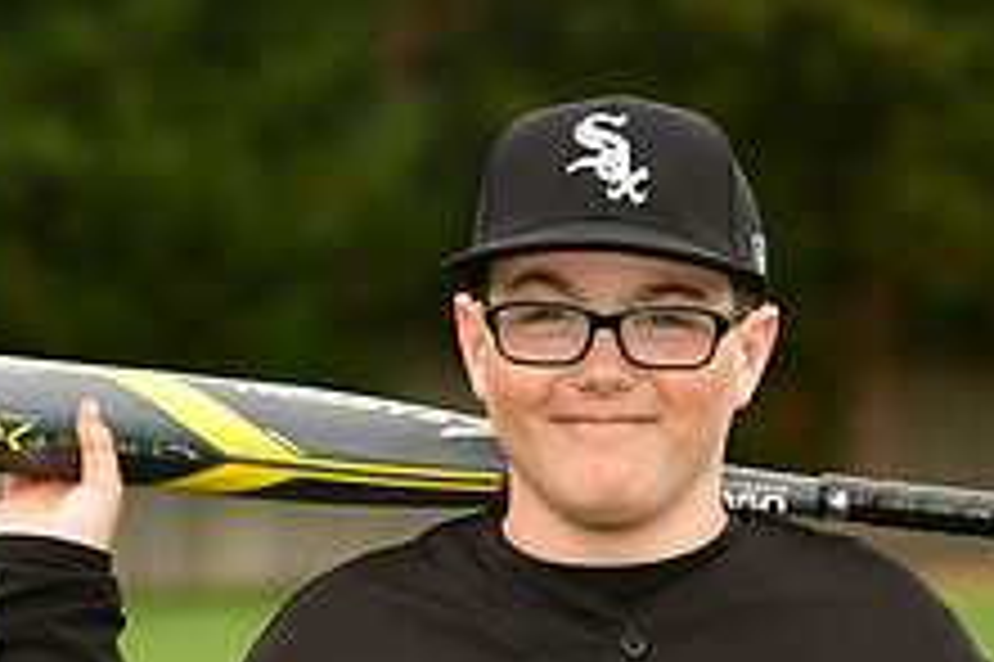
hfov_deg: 5.0
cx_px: 738
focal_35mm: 413
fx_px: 11403
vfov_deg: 3.3
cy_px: 831
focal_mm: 105
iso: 320
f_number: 4
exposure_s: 1/1000
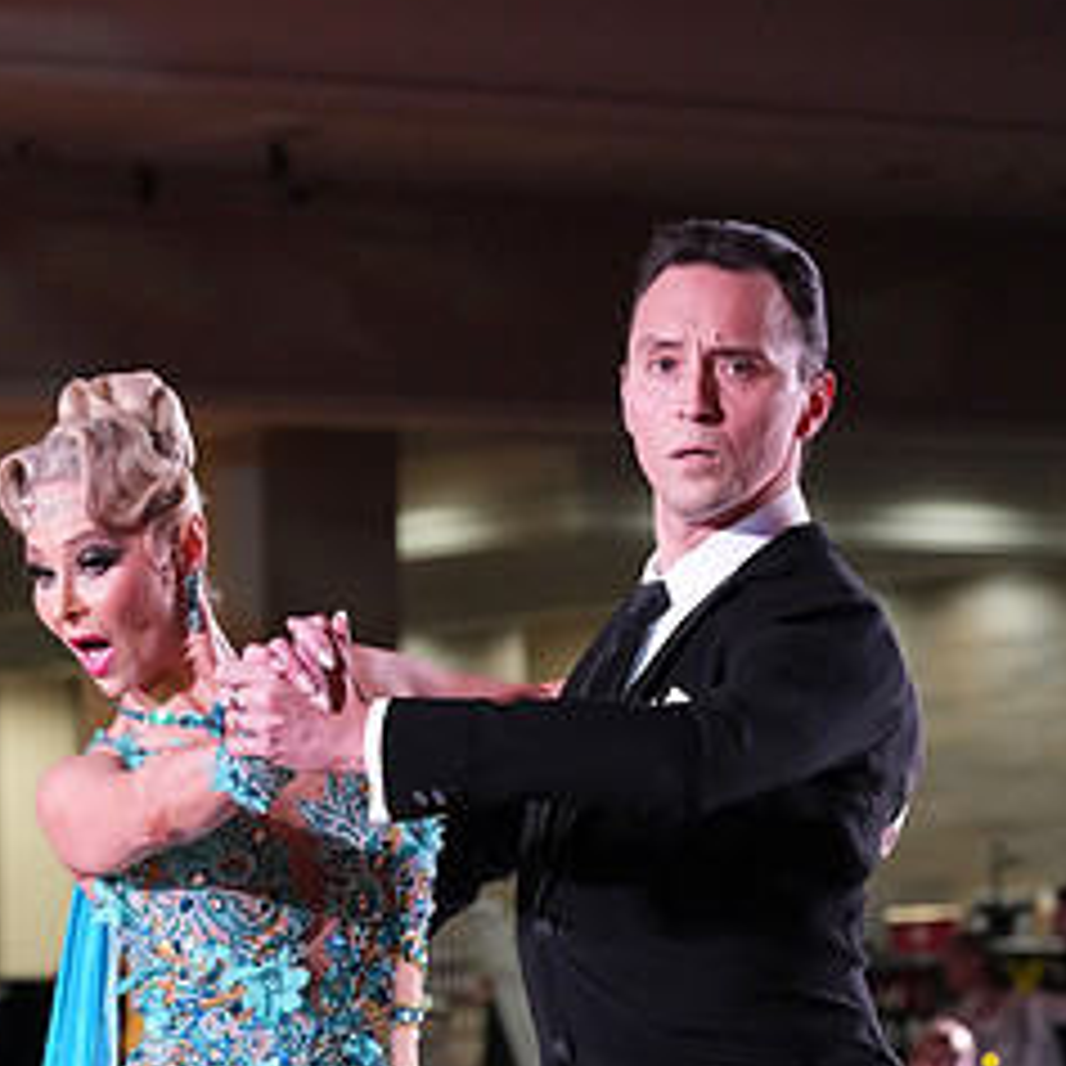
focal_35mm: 218
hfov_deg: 8.0
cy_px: 1232
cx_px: 439
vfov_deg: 8.0
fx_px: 7595
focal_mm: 105
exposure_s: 1/320
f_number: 5
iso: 5000
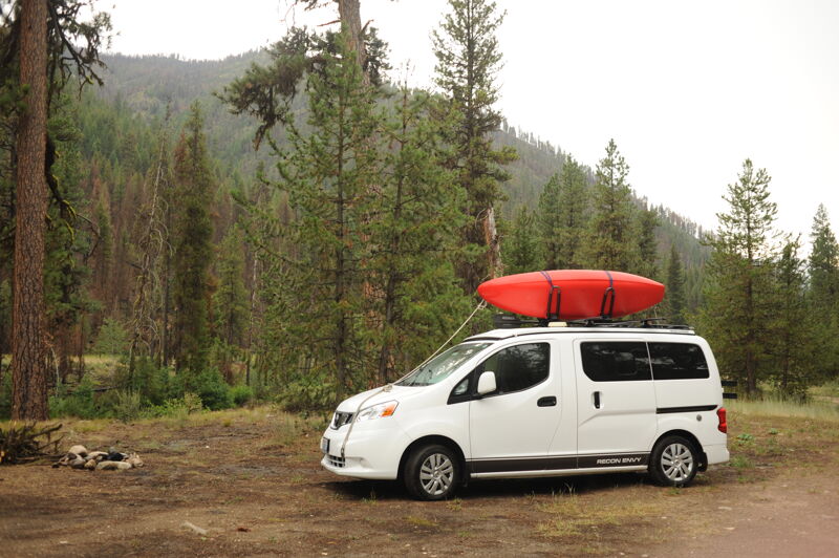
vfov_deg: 37.8
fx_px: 815
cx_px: 420
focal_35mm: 35
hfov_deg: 54.5
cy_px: 279
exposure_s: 1/30
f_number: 4
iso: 200
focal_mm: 35
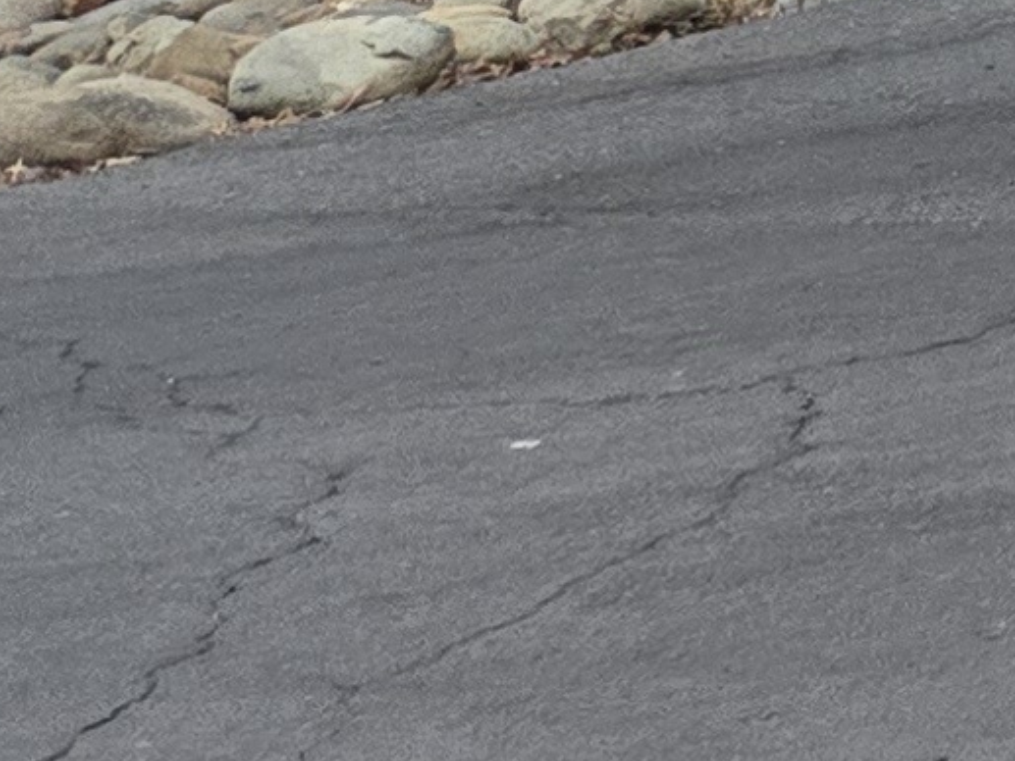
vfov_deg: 7.2
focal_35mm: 178
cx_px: 3363
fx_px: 5220
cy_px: -1661
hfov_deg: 8.6
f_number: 1.8
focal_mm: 5.4
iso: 200
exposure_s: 1/120
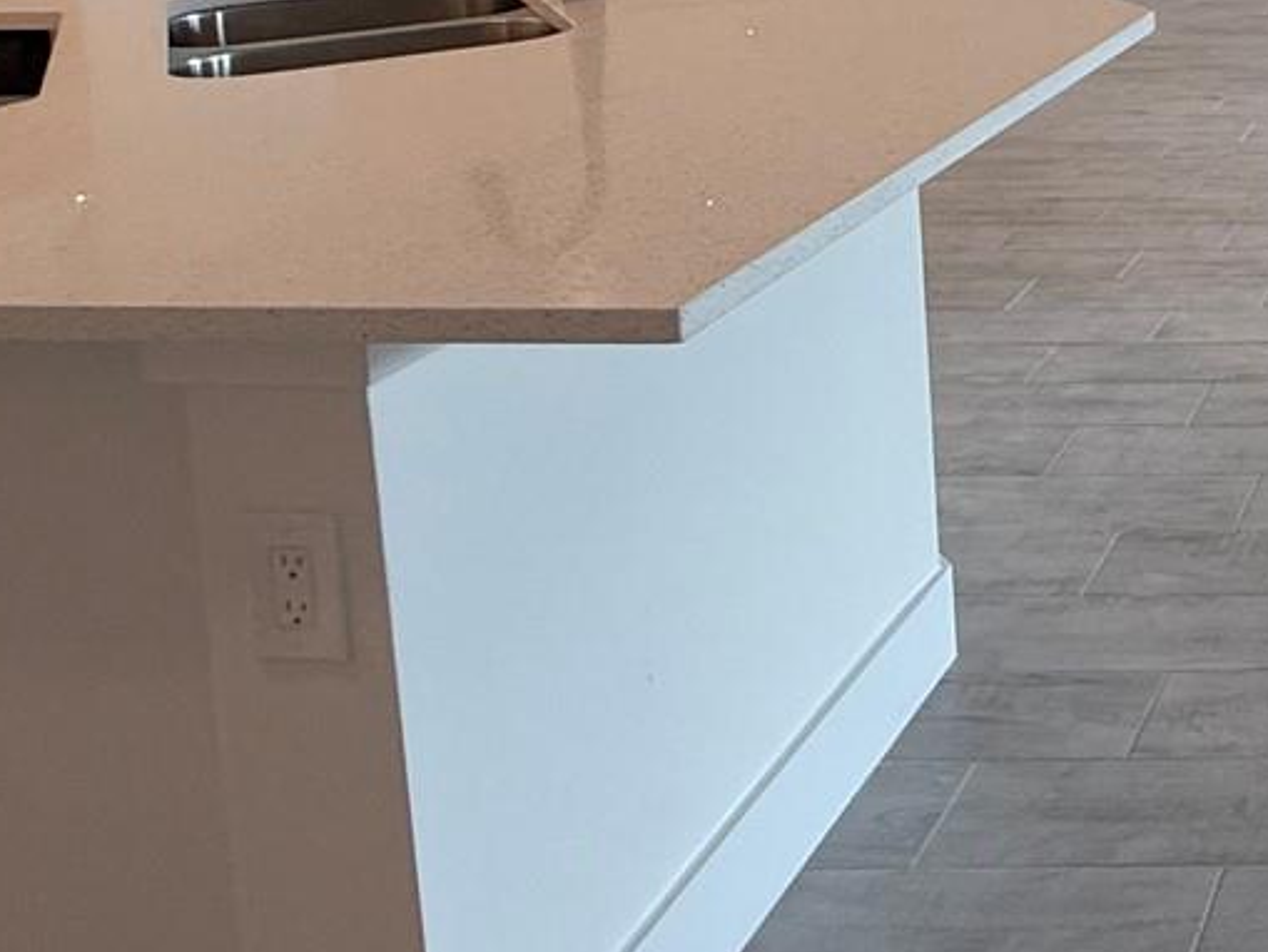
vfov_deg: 29.1
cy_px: -145
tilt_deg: -6.1
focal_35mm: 44
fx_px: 1612
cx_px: 1682
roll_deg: +0.1
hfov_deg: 31.8
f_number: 2.2
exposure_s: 1/120
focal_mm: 2.22
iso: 125
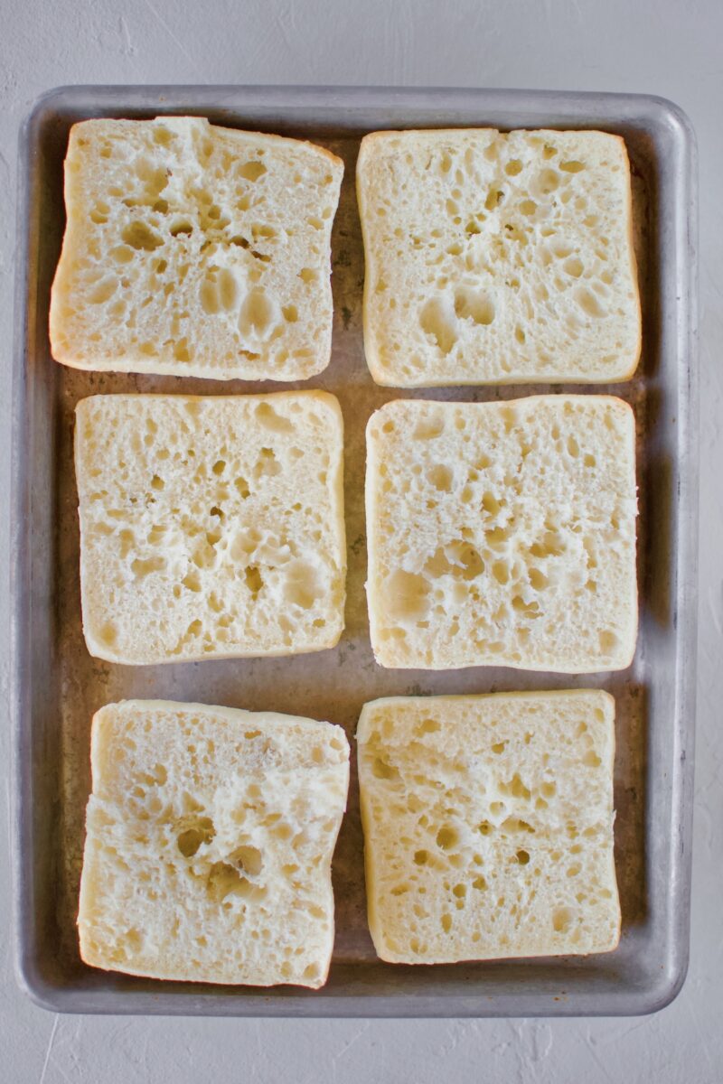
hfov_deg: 26.0
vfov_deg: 38.2
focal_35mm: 52
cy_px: 542
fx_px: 1566
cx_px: 362
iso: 1000
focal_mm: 35
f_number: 2.2
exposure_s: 1/400
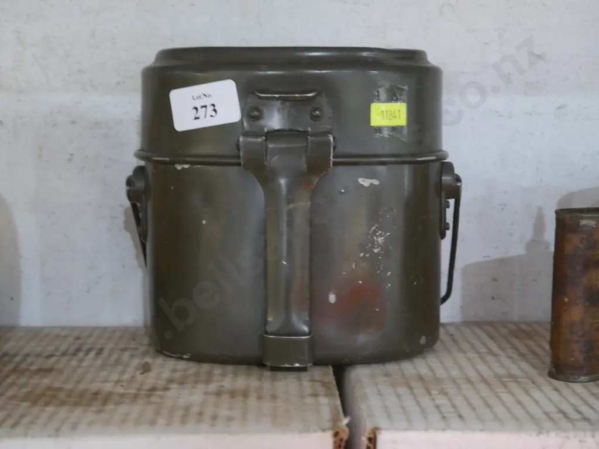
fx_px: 1038
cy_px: 224
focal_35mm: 60
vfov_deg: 24.4
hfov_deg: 32.2
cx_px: 300
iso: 3200
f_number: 5.4
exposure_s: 1/25
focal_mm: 30
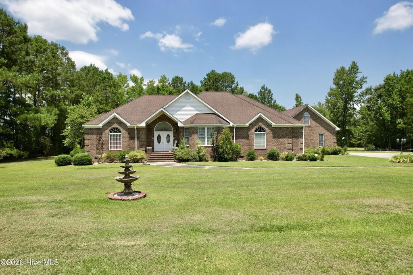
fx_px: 252
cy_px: 138
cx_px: 206
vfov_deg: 57.2
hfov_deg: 78.6
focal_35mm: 22
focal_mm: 8.38
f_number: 2.8
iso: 100
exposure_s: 1/2000
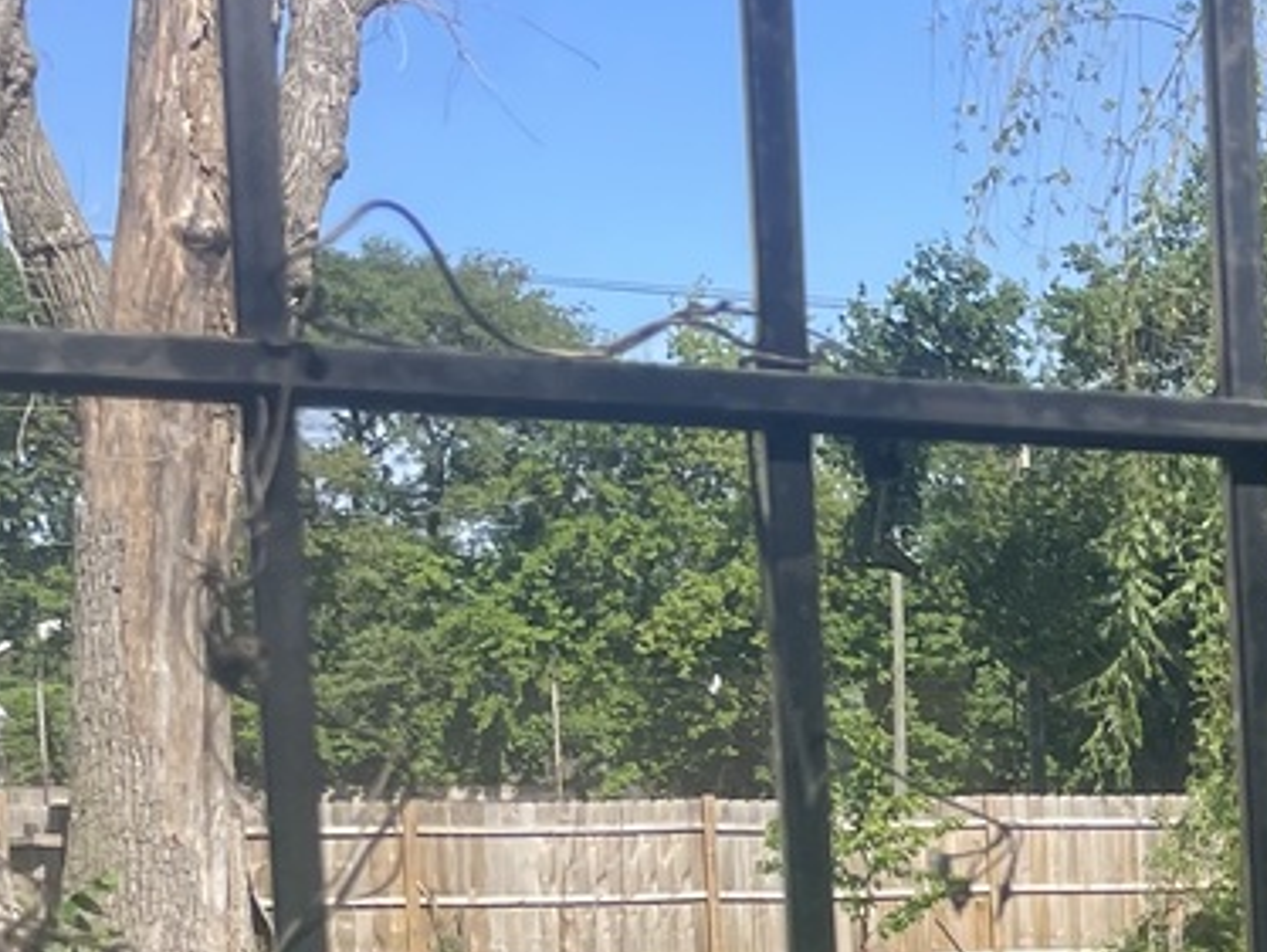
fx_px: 3663
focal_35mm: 100
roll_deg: +1.8
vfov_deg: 14.3
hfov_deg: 16.6
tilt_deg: -5.0
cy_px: 1159
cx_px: 2232
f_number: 1.6
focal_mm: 4.2
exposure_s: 1/1855
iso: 32
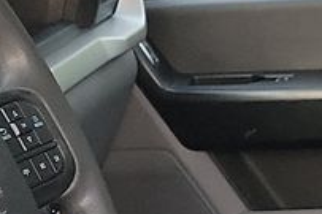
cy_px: 377
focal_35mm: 197
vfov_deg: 6.8
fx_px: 1761
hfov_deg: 10.2
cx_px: 428
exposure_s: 1/59
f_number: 1.8
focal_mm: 6.7
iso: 418
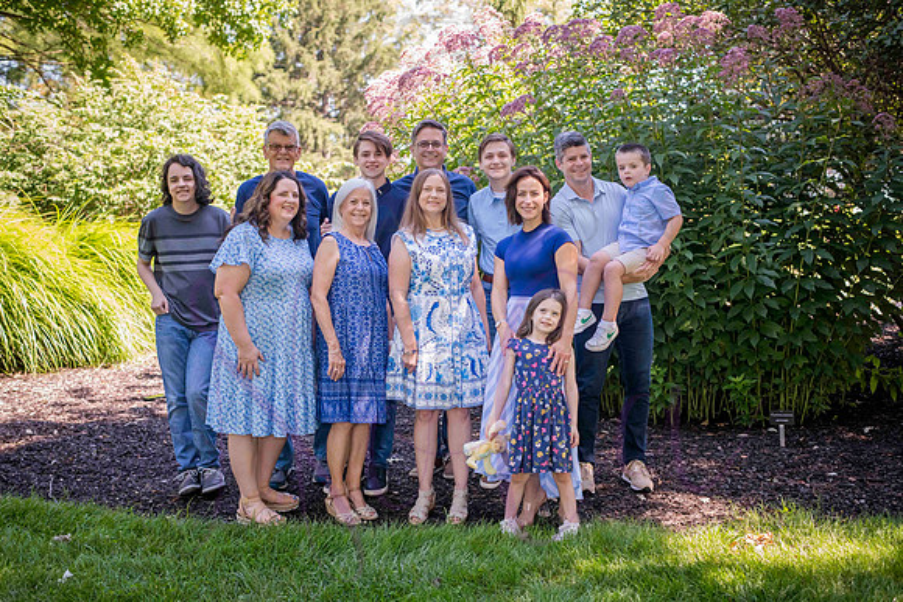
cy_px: 301
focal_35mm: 50
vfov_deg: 27.0
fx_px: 1254
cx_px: 452
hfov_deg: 39.6
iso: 400
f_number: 3.5
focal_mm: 50
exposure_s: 1/320
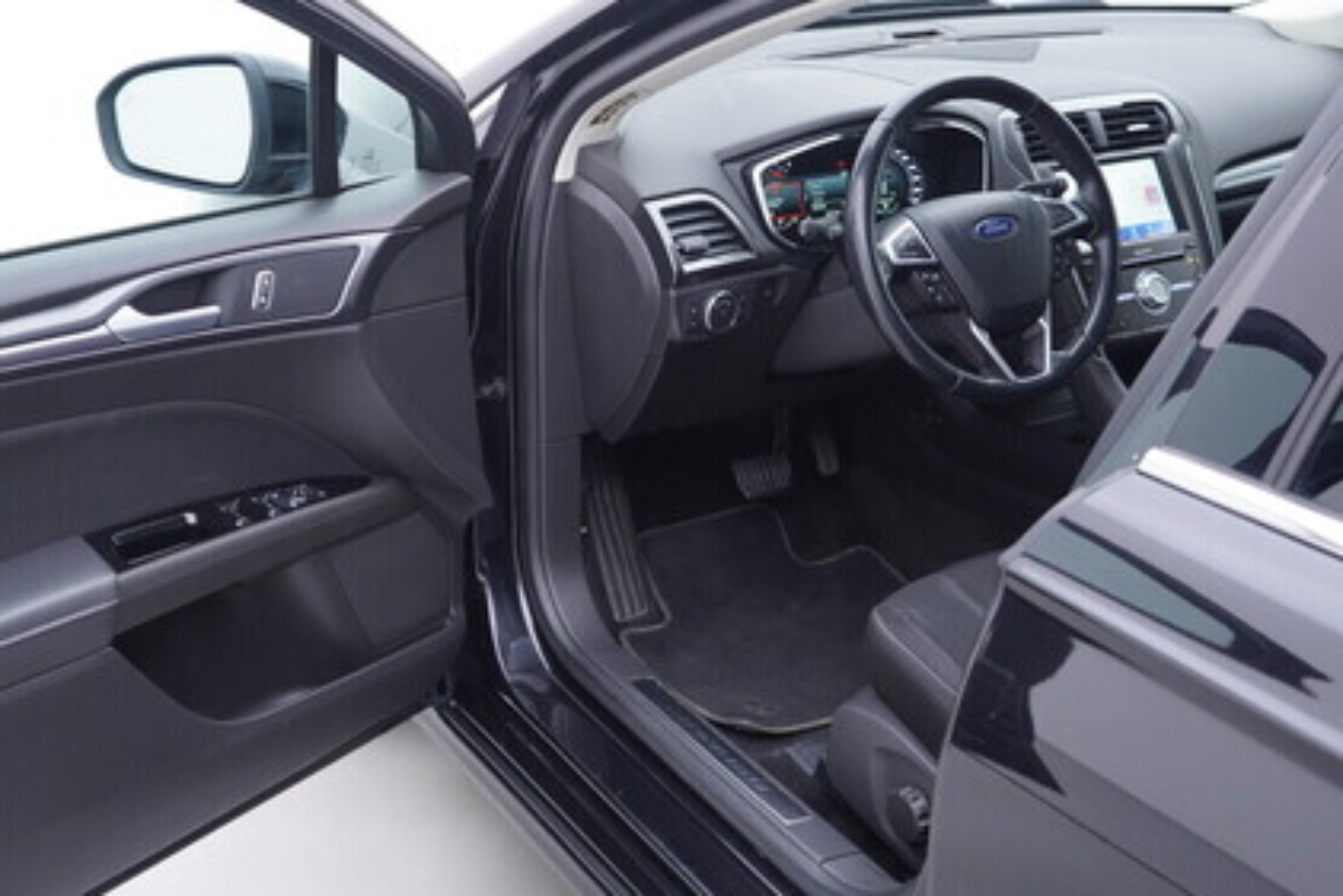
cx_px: 622
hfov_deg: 41.9
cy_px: 451
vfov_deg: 28.7
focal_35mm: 47
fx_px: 1754
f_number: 2.8
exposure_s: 1/40
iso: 200
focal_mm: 24
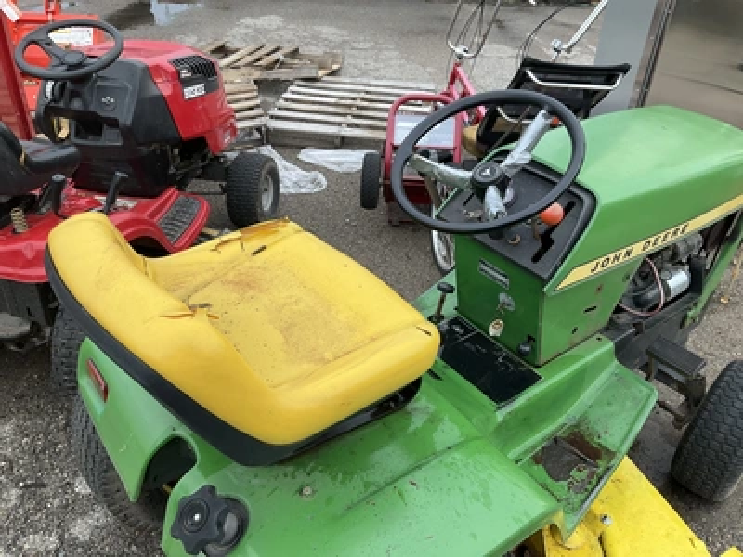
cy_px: 278
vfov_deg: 48.2
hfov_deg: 61.7
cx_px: 372
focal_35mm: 29
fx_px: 622
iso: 25
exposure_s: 1/122
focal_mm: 3
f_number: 1.8
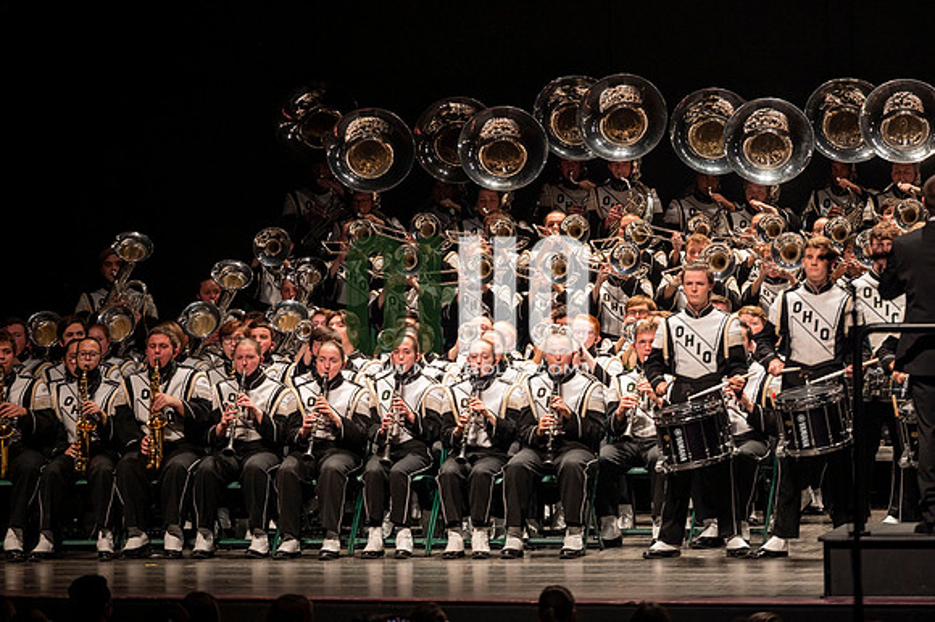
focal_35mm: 190
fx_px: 4932
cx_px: 468
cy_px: 311
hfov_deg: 10.8
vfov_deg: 7.2
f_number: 3.5
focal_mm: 190
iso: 1250
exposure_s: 1/500
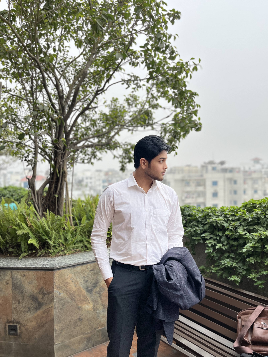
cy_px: 178
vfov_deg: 67.3
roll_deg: +1.0
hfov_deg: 53.1
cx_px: 134
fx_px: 268
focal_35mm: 26
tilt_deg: -1.2
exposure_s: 1/122
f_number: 1.6
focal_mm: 5.1
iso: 50
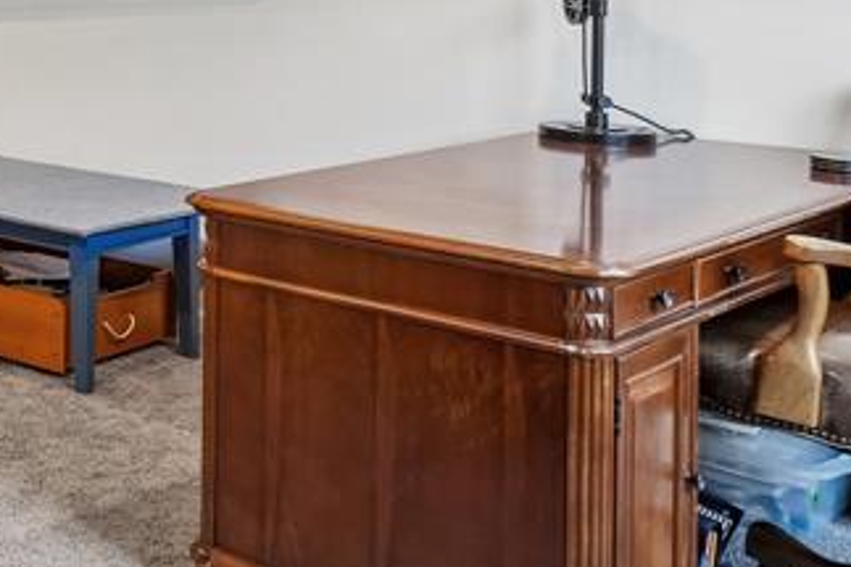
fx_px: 1347
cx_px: -440
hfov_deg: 25.7
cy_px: -55
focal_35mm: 57
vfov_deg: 22.4
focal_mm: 12
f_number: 9.5
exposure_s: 1/6
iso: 400
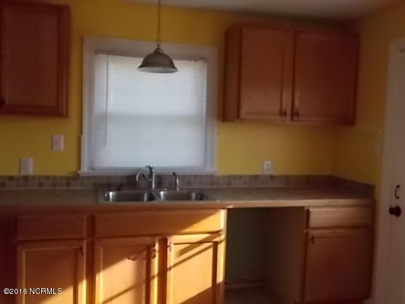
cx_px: 202
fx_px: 398
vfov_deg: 41.8
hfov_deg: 54.0
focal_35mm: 34
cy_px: 152
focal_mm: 6
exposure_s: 1/250
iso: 400
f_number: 3.6
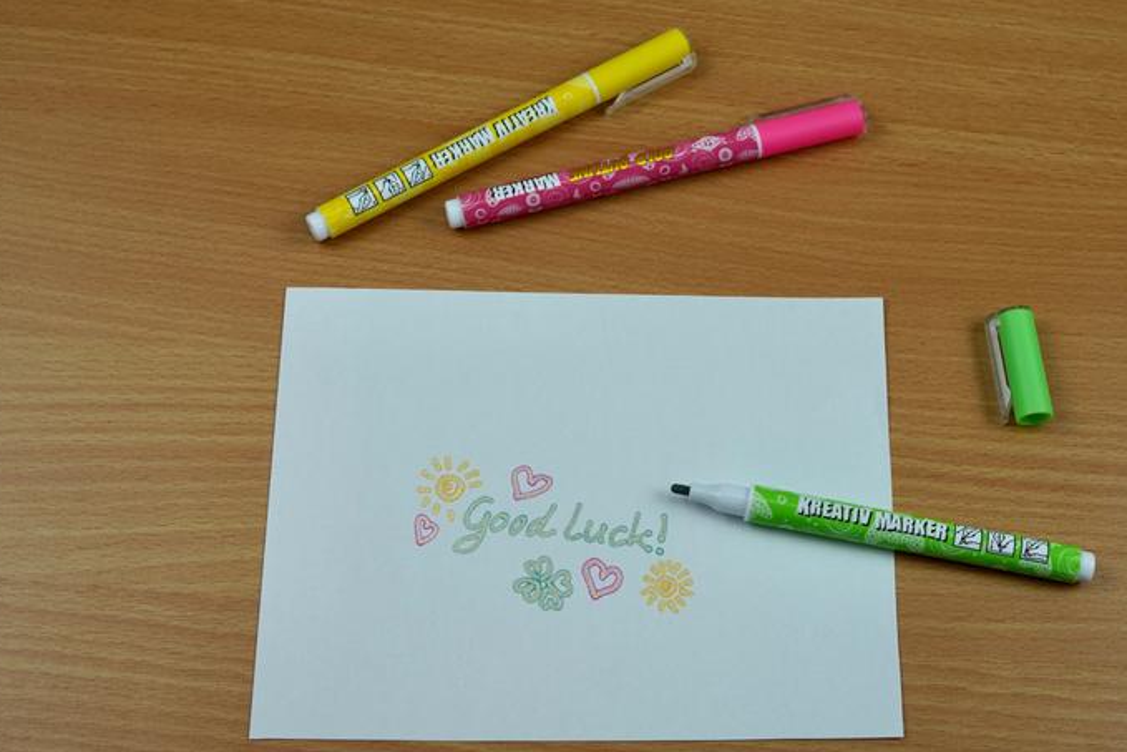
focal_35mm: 53
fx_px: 1659
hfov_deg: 37.5
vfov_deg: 25.5
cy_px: 385
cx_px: 573
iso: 400
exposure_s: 1/125
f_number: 8
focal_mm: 50
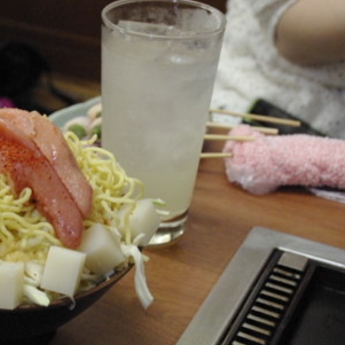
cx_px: 42
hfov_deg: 20.5
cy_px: 217
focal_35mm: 83
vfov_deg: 20.8
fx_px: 936
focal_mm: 33
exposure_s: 1/45
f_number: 5.6
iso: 1600
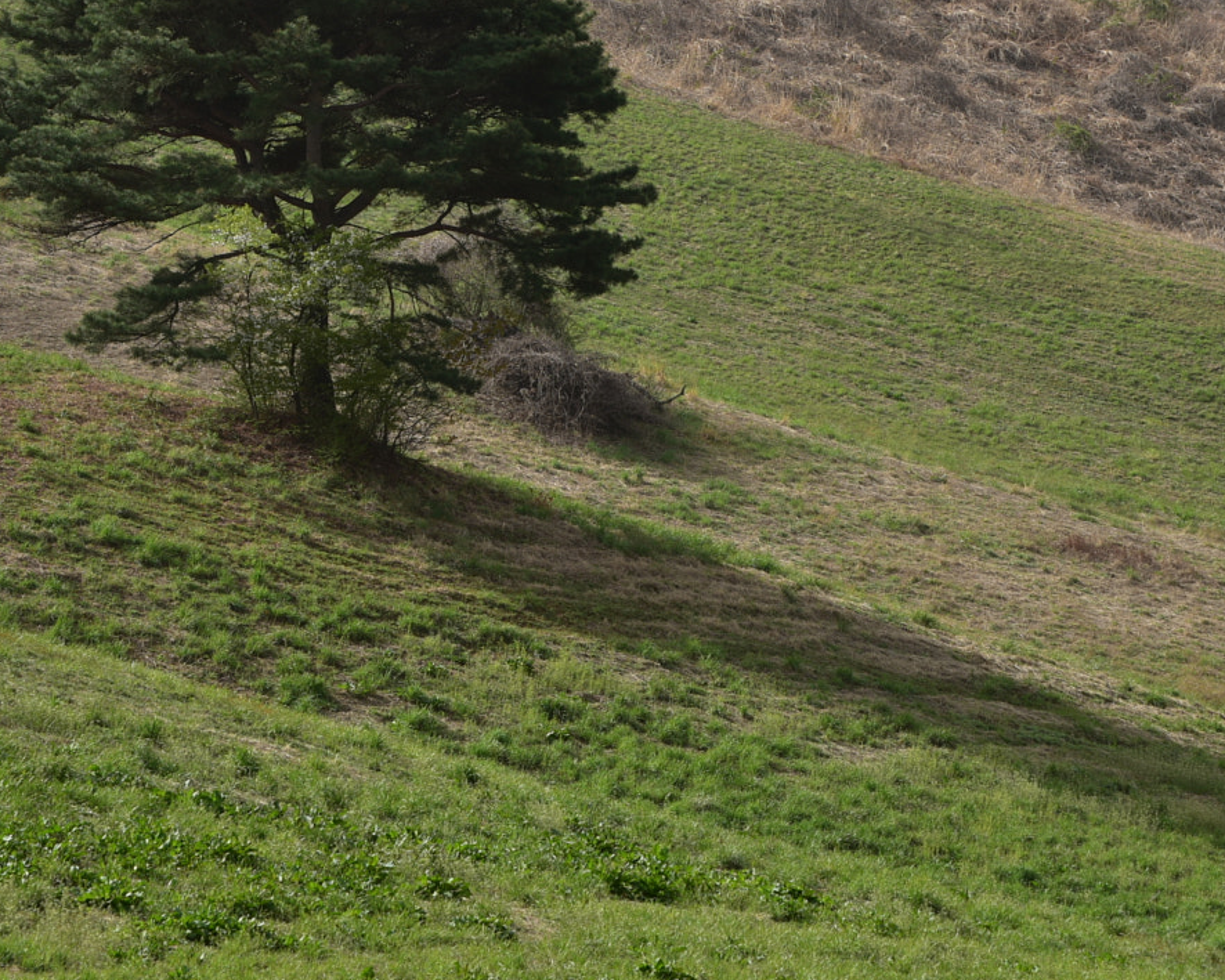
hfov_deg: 8.9
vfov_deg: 7.1
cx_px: 698
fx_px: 7868
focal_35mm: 217
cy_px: 175
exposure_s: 1/160
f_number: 8
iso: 80
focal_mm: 100
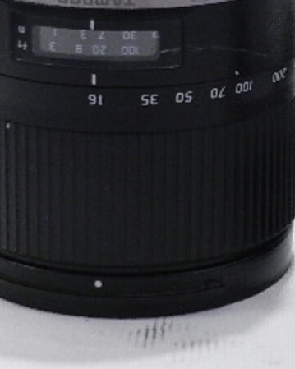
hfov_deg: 7.0
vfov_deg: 8.8
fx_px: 2391
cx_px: 334
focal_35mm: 219
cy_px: 7
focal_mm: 14.9
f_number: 4.4
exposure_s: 1/60
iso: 800
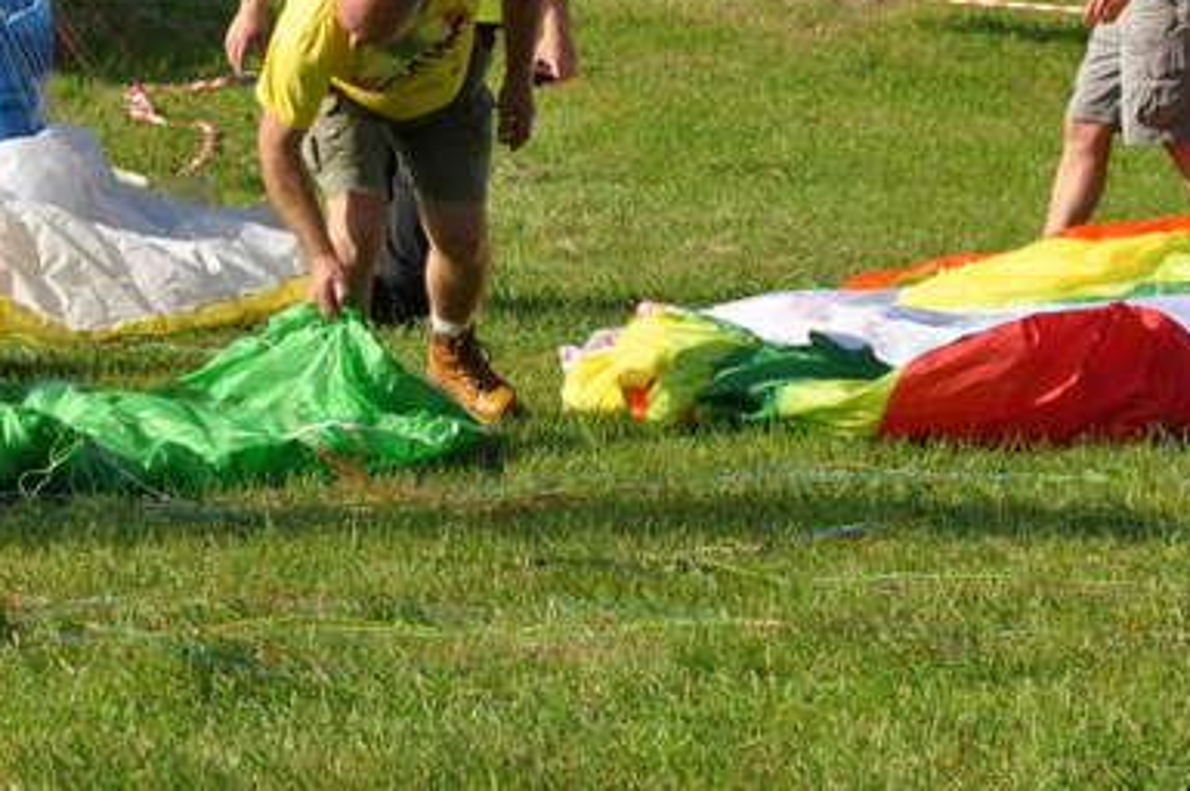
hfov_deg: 7.9
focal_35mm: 262
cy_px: 99
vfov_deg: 5.2
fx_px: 8654
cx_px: 306
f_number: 9
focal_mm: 85
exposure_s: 1/400
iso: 200
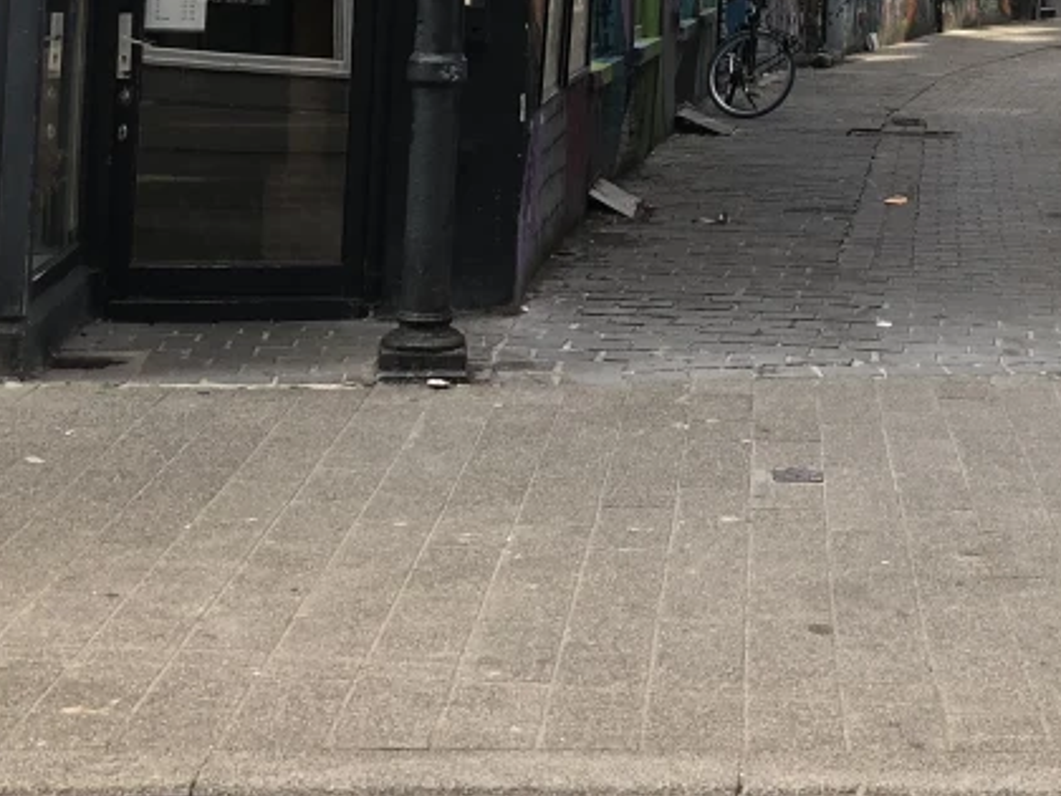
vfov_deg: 17.4
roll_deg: -1.6
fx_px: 2452
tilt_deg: +3.8
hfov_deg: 23.7
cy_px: -205
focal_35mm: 80
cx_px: 978
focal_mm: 4
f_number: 1.8
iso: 20
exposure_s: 1/106
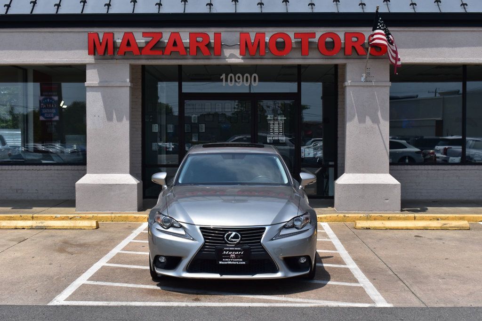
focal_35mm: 51
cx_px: 241
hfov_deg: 38.9
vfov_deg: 26.5
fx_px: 683
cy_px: 160
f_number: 11
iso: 220
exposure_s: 1/500
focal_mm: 34
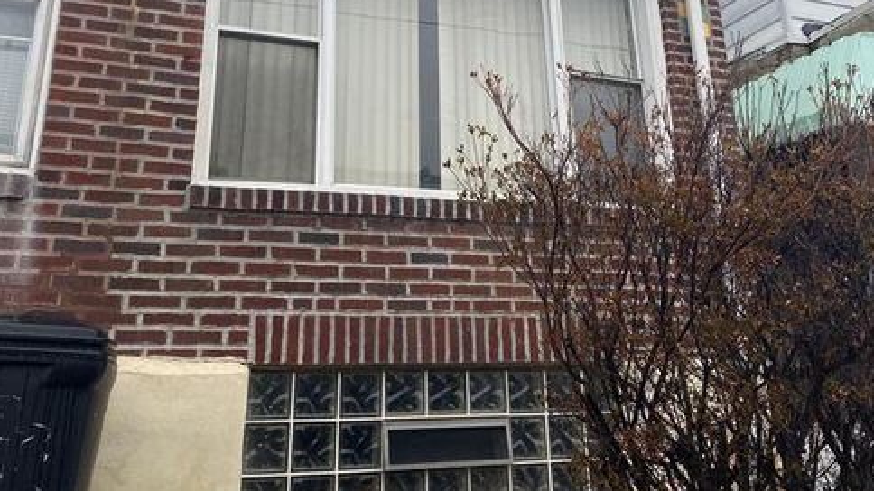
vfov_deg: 29.4
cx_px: 444
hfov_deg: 51.6
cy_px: 69
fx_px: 904
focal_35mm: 39
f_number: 1.8
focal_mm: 4.25
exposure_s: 1/379
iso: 32
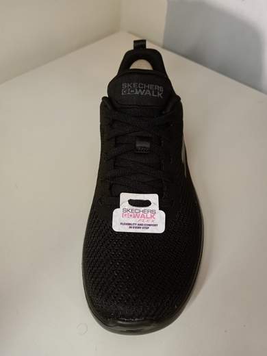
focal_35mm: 27
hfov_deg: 51.4
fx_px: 278
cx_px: 134
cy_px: 178
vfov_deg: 65.3
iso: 507
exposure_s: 1/50
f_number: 1.9
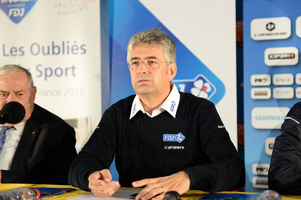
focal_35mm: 66
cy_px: 100
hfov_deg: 30.5
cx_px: 150
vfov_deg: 20.6
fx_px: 551
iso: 5000
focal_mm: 66
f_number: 2.8
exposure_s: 1/800
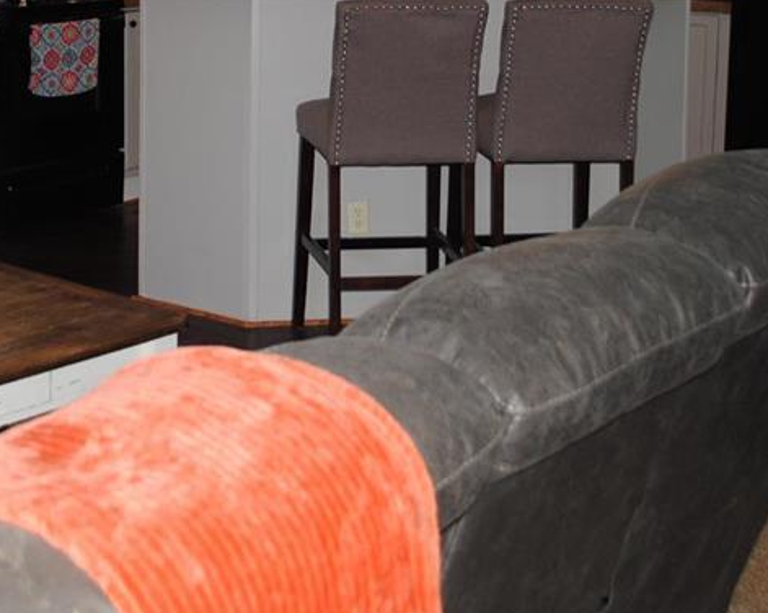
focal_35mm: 69
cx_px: 280
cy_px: 15
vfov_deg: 21.4
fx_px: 1567
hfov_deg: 27.4
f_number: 3.5
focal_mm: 18
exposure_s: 1/60
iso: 200
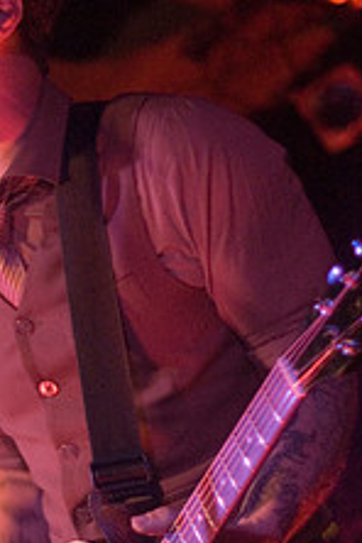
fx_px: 2292
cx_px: 9
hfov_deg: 9.0
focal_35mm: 152
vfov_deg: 13.5
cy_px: 316
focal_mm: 50
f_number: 1.8
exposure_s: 1/25
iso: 800
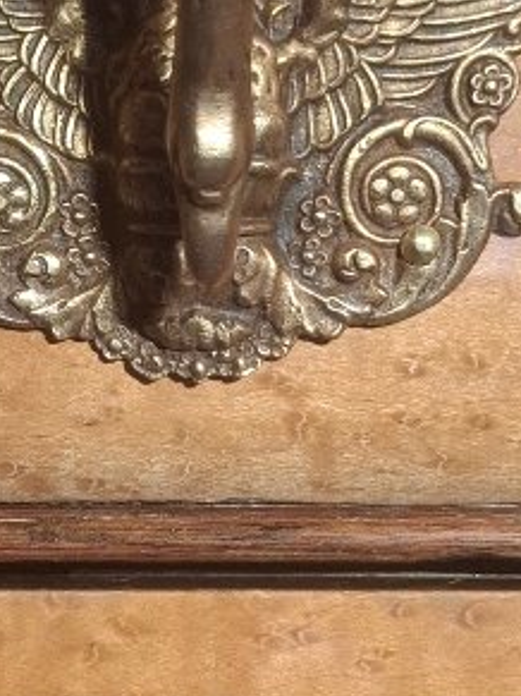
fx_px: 1908
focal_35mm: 95
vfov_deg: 20.5
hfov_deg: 15.5
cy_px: 507
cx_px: 184
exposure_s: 1/50
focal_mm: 5.54
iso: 250
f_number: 1.8
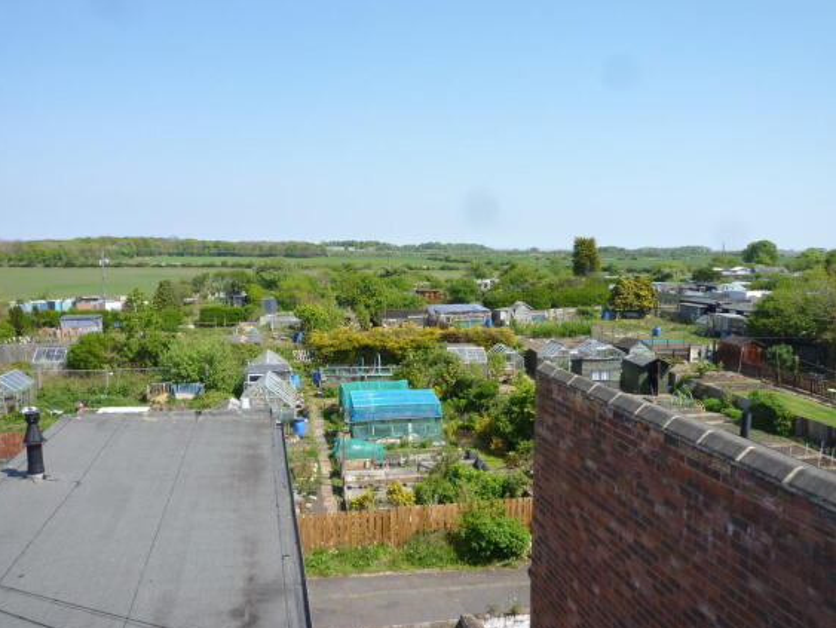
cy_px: 320
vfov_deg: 46.8
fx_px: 725
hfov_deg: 59.9
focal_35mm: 30
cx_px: 405
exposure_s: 1/500
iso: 100
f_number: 4
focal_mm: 5.2
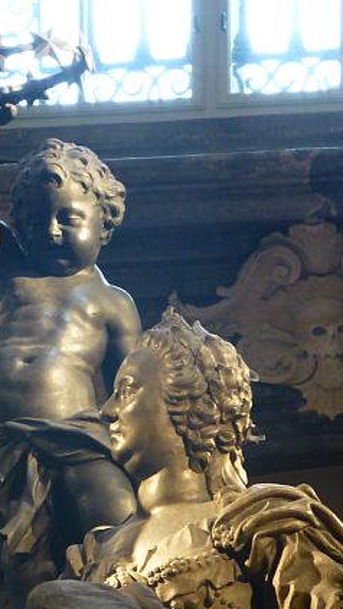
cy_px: 367
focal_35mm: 249
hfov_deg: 4.9
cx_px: 3
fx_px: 4018
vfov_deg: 8.7
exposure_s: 1/8
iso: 800
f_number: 5.4
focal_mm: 23.1
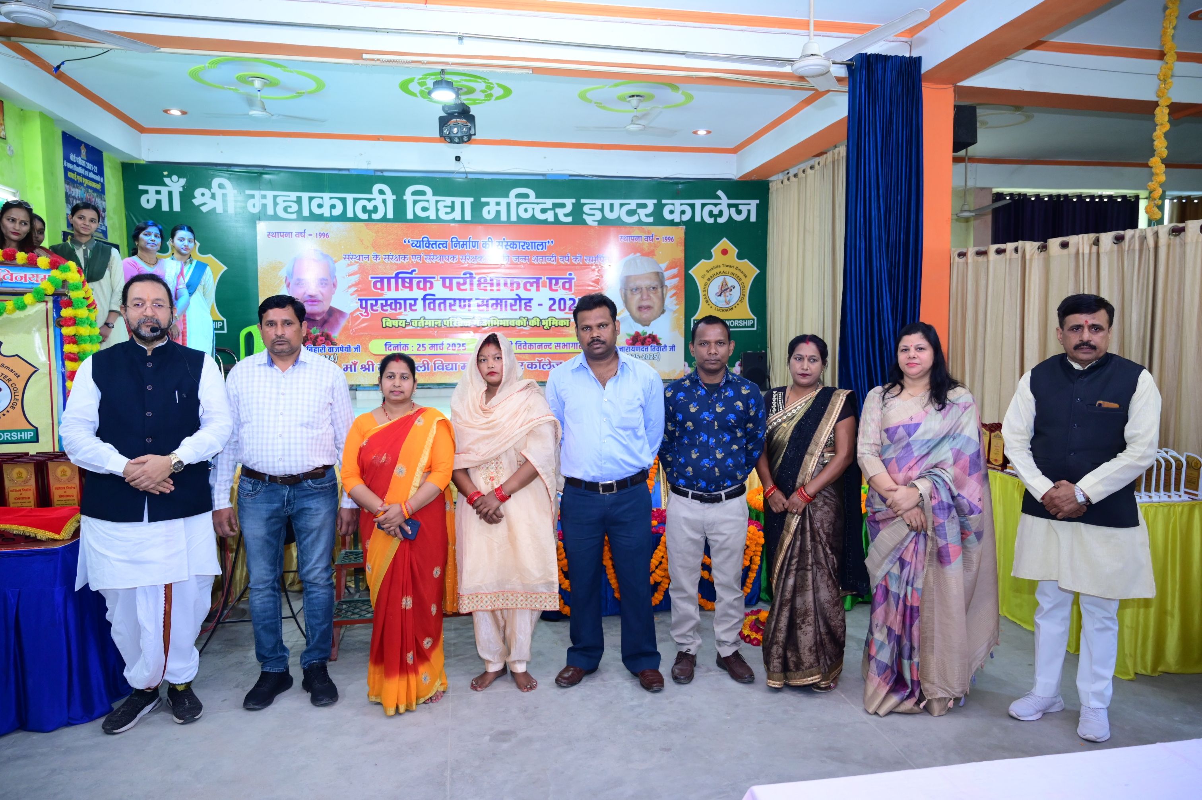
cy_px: 400
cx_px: 601
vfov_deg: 53.1
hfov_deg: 73.8
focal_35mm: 24
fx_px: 801
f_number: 4
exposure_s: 1/160
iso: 1600
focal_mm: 24
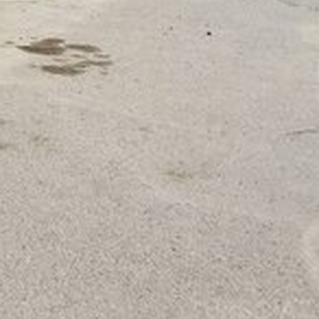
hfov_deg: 17.6
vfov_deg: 16.5
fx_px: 970
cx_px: -85
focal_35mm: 93
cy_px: -203
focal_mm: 3.3
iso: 40
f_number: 2.2
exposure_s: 1/2048
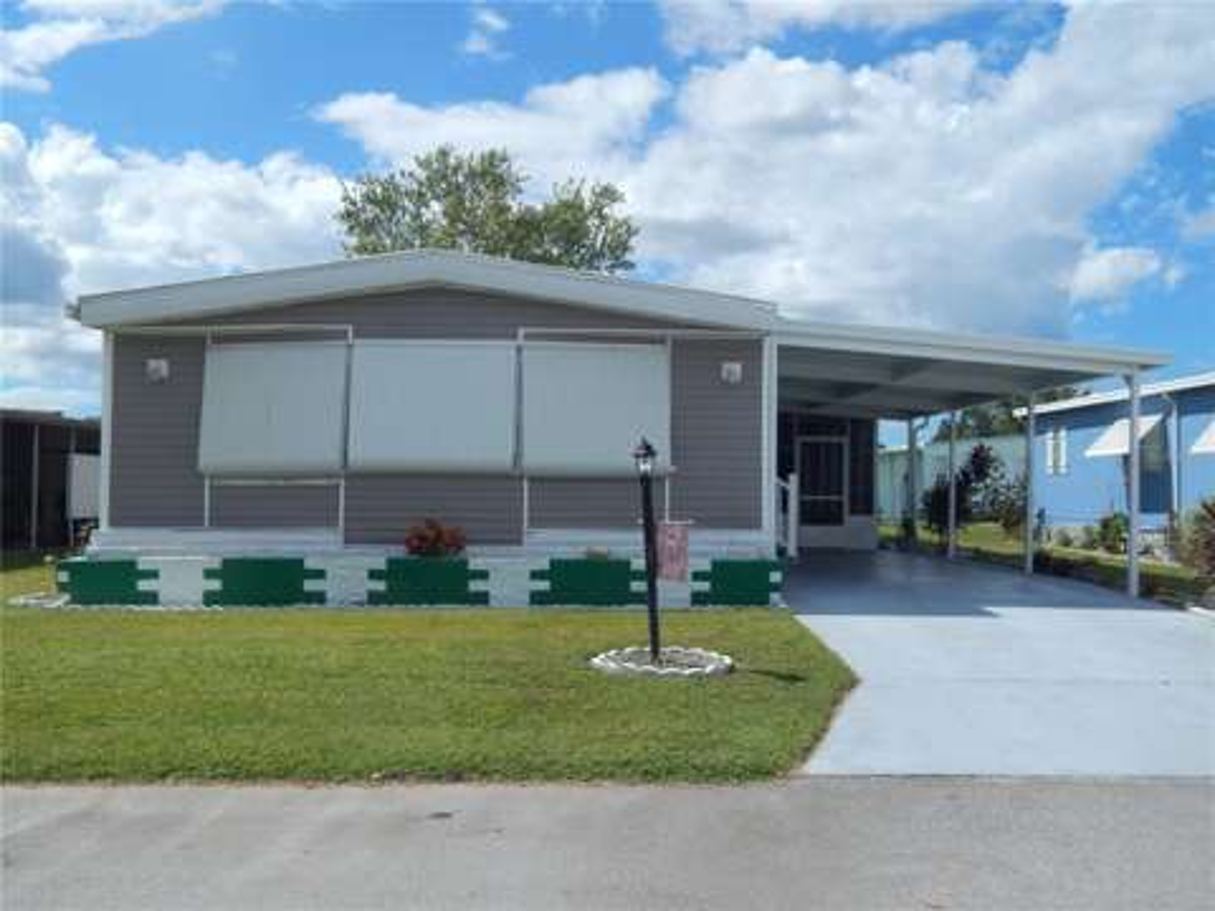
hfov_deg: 58.4
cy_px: 456
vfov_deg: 45.4
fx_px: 1088
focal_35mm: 31
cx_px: 608
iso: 125
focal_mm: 5.6
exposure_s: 1/640
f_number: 6.5
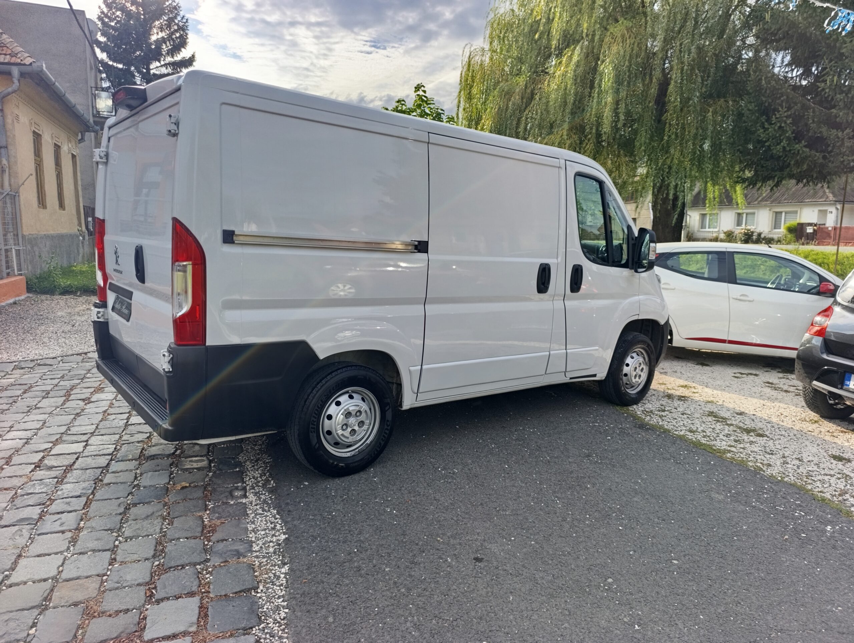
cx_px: 427
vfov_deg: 59.0
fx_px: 568
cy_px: 322
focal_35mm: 23
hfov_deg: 73.8
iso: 50
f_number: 1.6
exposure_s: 1/410
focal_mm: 6.14
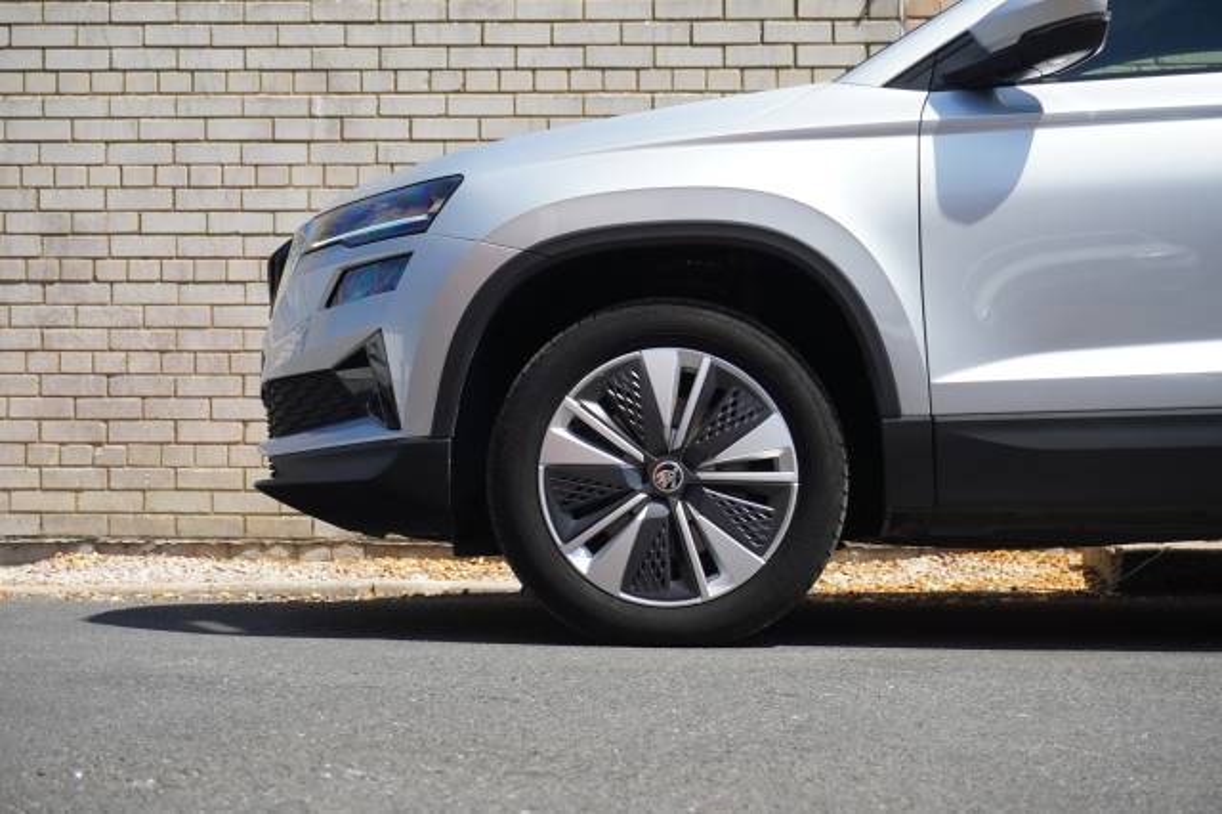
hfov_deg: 35.1
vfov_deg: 23.8
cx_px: 611
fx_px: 1934
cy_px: 407
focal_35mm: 57
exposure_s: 1/160
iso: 100
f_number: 5.6
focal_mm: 38
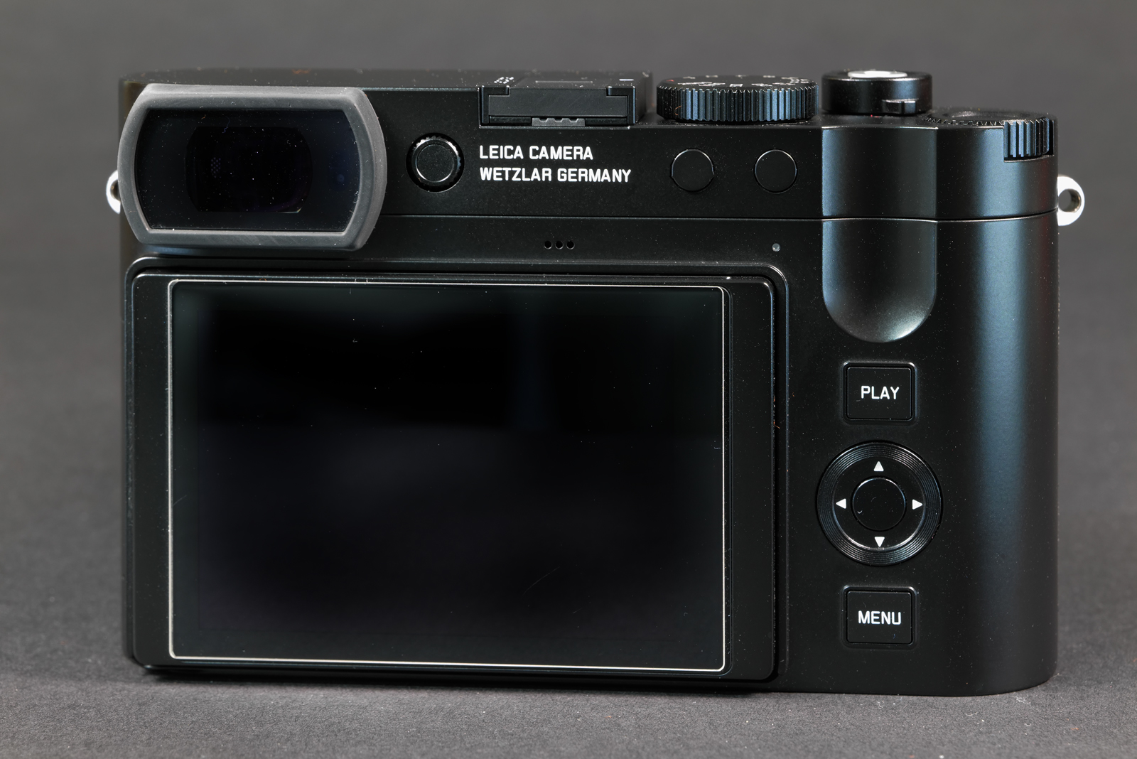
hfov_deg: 22.6
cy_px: 380
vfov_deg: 15.2
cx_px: 568
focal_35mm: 90
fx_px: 2843
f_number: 16
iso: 800
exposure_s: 2.5
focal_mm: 90
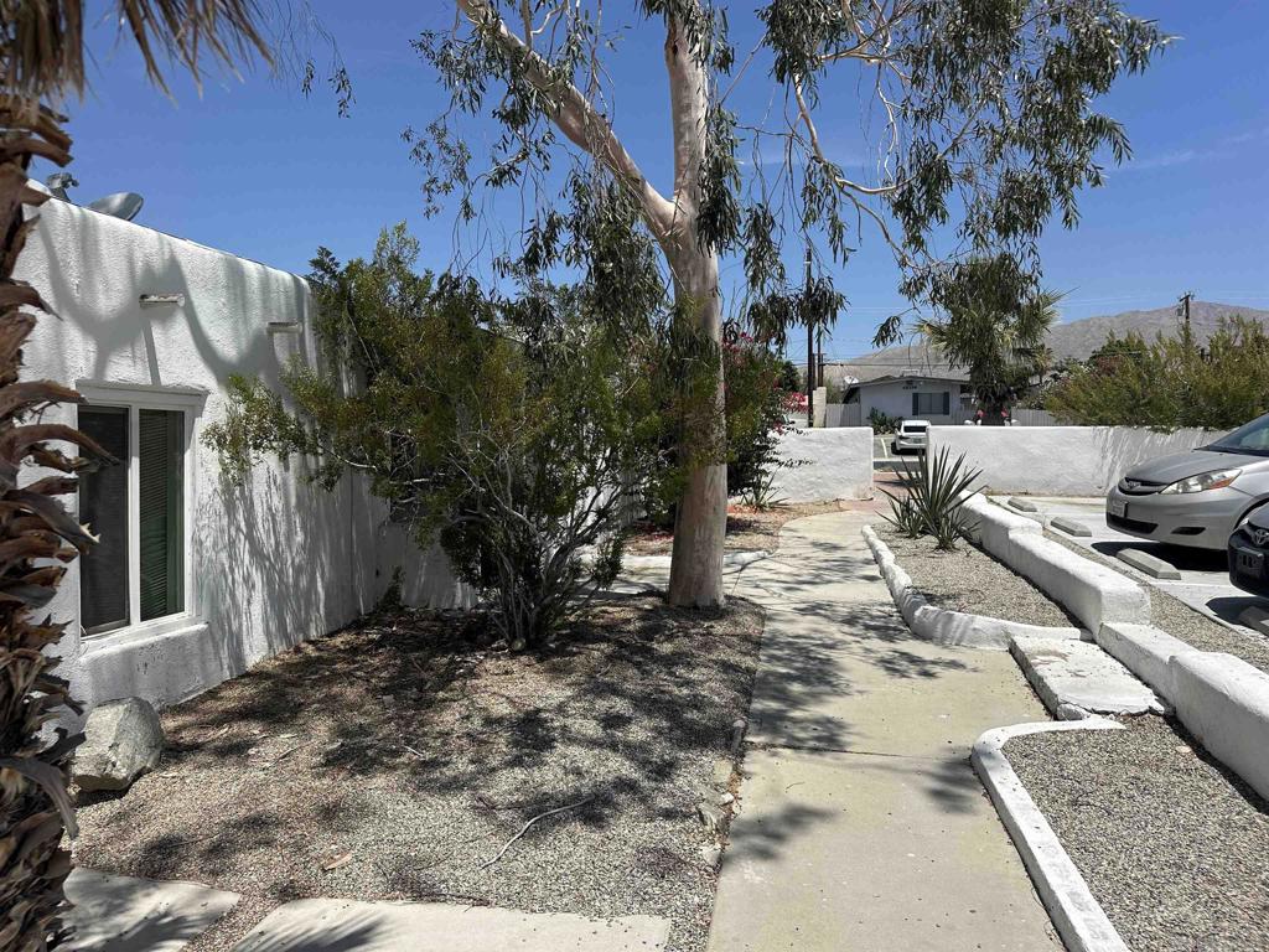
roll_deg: -1.0
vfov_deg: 56.8
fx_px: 880
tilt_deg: -0.1
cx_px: 634
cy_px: 476
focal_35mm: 24
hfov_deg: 71.6
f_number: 1.78
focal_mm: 6.86
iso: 80
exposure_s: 1/7576
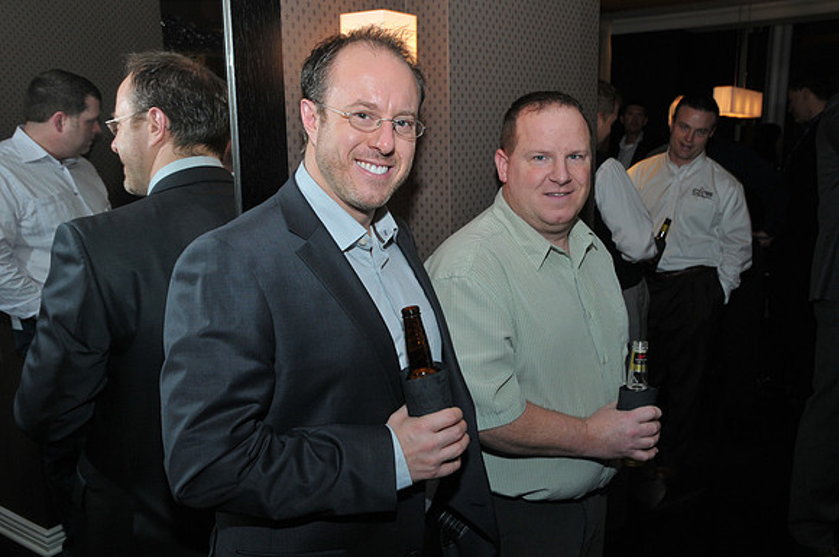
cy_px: 278
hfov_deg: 57.3
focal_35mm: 33
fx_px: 768
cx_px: 420
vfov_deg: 39.9
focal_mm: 22
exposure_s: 1/50
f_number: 5.6
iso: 500
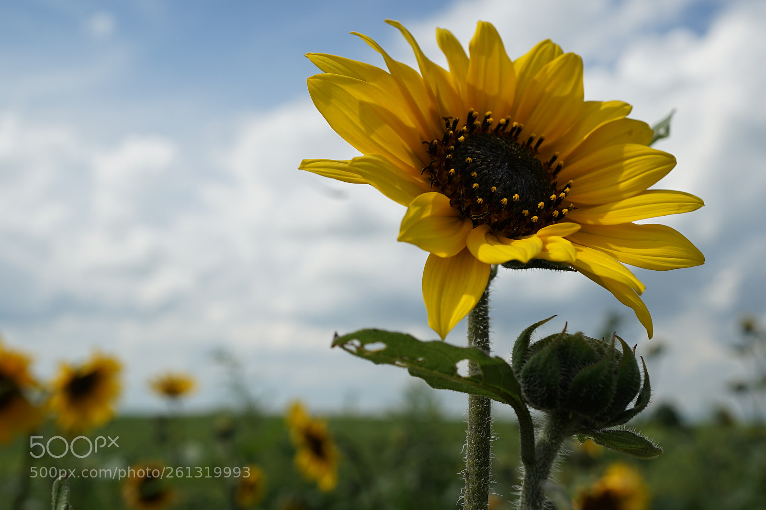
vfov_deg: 29.9
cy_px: 255
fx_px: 957
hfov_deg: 43.6
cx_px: 383
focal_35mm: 45
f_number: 8
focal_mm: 30
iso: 100
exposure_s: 1/500
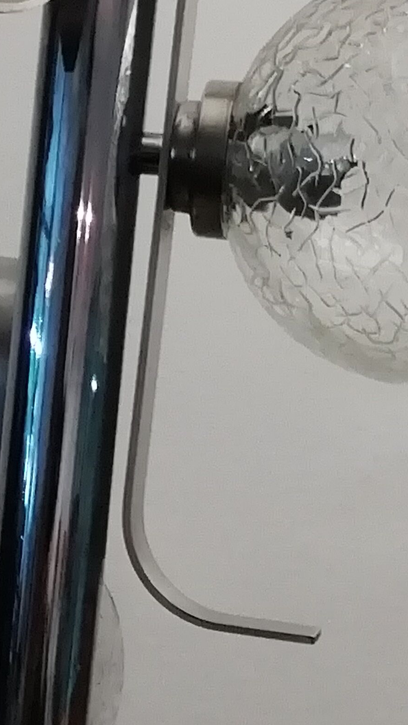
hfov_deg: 9.8
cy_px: 403
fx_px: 2385
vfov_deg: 17.3
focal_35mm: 124
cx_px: 87
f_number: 2.2
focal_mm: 3.46
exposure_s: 1/33.3
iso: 200
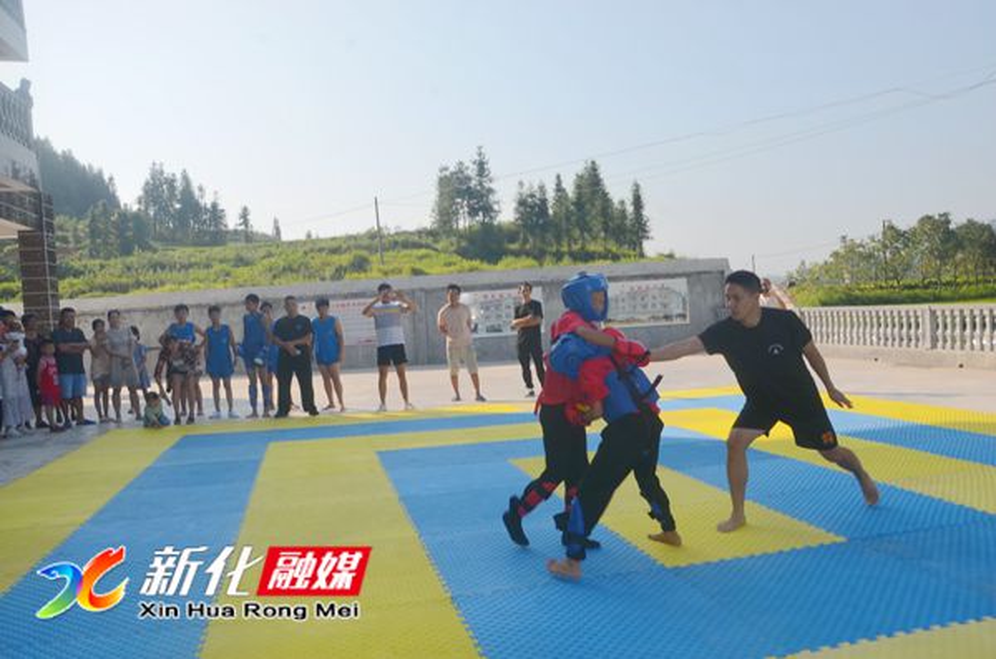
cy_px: 330
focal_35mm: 27
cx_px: 498
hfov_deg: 67.5
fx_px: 745
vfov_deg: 47.7
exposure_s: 1/200
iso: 100
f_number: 9
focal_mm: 18
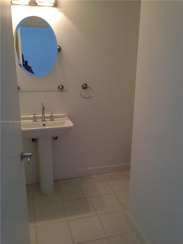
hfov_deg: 42.9
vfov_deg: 55.4
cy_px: 122
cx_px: 92
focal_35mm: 33
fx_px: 233
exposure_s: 1/20
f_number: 2.4
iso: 125
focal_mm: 4.12
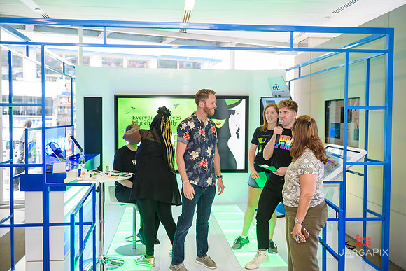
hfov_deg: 53.1
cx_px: 203
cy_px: 136
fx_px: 406
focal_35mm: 36
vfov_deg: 36.9
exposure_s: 1/125
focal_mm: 36
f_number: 3.2
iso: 400
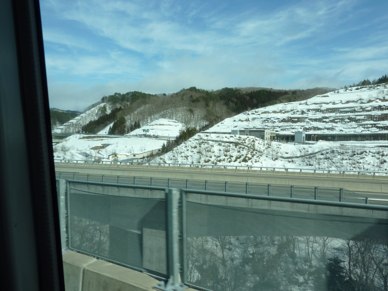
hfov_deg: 69.4
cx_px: 194
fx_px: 280
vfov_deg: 54.9
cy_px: 146
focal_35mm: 25
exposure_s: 1/500
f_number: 5
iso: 80
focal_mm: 4.1
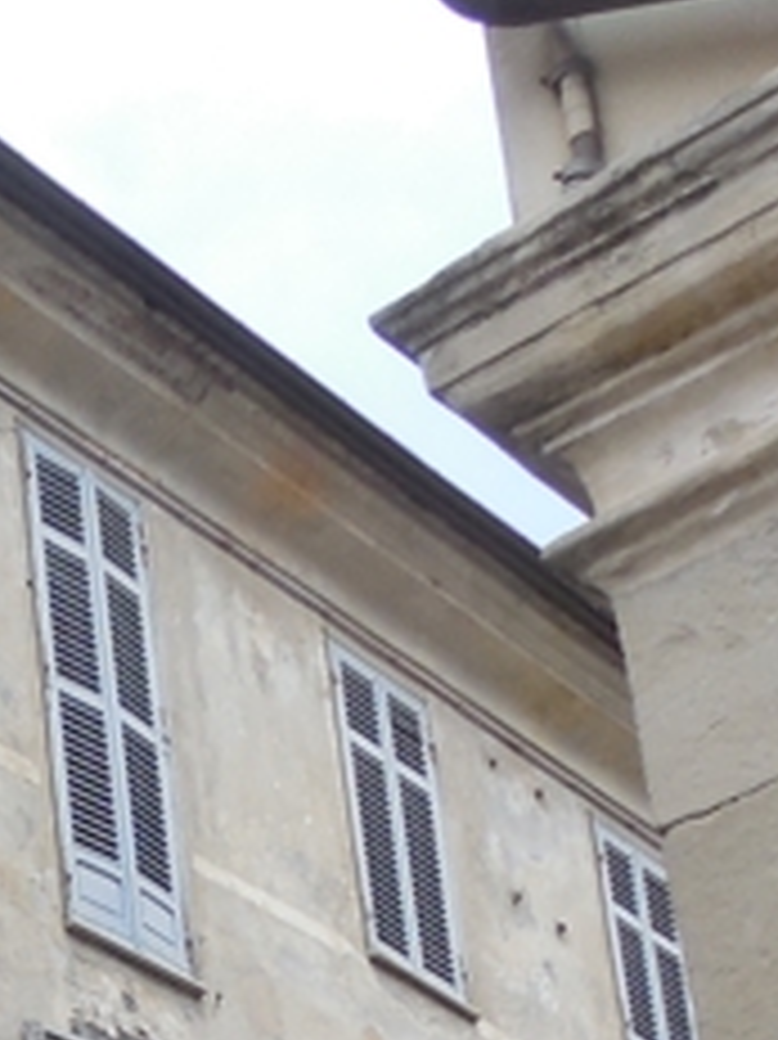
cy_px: 1445
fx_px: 3329
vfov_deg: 16.5
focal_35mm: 111
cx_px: -913
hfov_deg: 11.6
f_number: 3.1
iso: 125
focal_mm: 4.5
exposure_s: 1/800
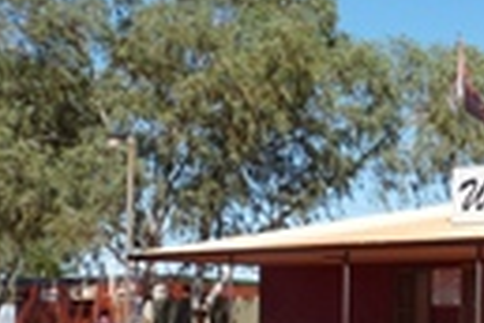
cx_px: 855
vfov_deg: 12.4
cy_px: 336
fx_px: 1465
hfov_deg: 16.1
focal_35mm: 109
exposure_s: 1/400
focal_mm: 4.8
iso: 100
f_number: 5.6
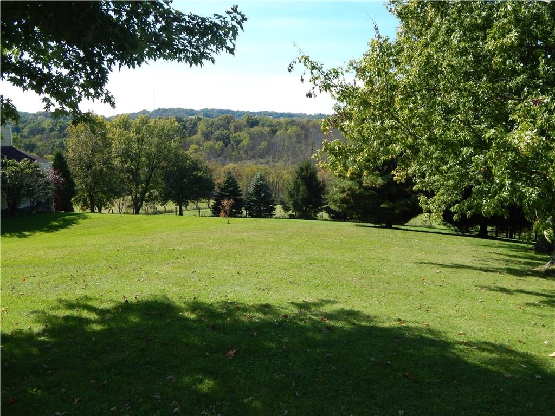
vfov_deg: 45.4
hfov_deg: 58.4
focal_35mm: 31
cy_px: 208
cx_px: 278
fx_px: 497
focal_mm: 5.6
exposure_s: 1/800
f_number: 3.2
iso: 125
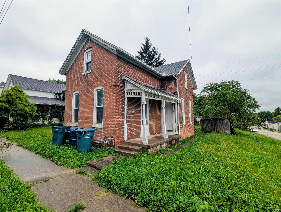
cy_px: 106
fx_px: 130
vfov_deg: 78.2
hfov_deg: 94.4
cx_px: 140
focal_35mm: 16
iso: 50
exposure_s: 1/694
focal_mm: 2.35
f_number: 2.2
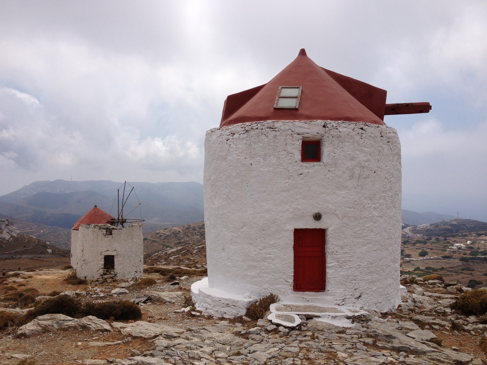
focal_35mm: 35
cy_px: 182
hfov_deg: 52.6
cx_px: 244
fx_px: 492
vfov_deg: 40.7
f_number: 2.4
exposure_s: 1/3953
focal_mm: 4.28
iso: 50
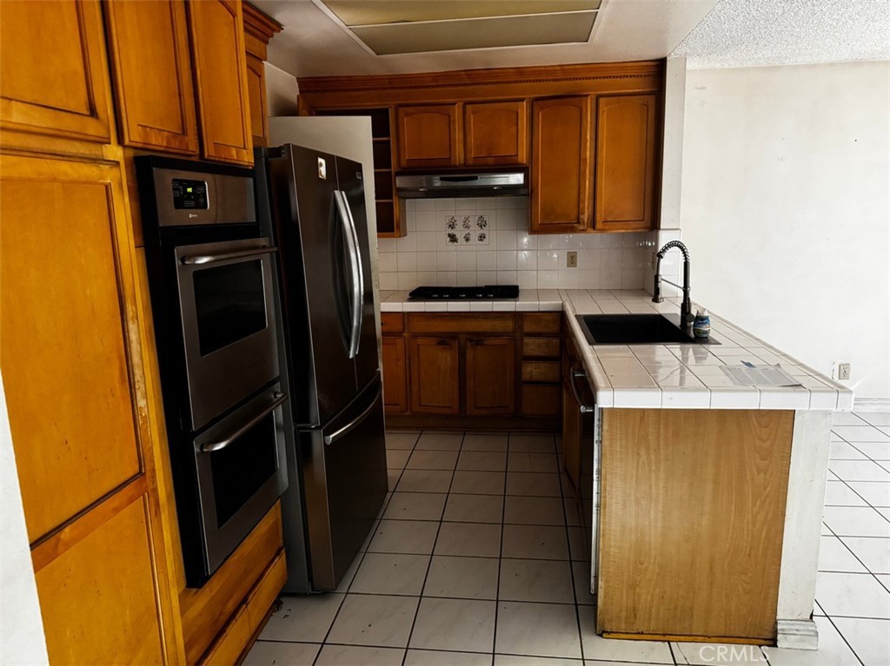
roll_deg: +4.2
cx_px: 445
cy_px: 333
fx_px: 617
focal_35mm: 24
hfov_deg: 71.6
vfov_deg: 56.8
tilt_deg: -10.9
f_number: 1.78
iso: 800
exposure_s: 1/52
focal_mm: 6.76
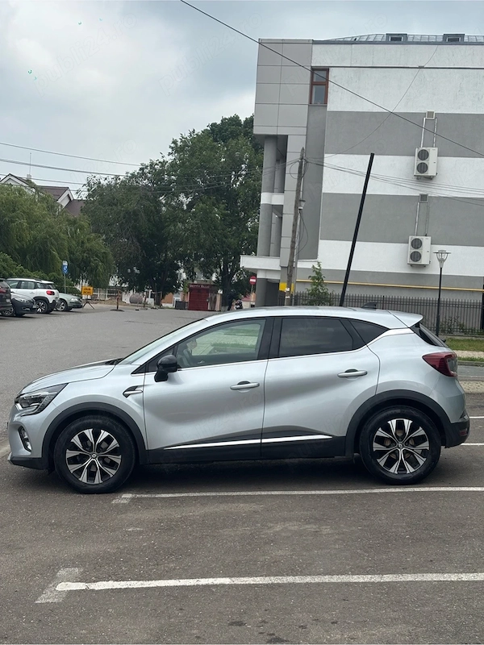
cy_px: 322
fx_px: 969
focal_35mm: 52
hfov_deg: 28.0
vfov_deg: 36.8
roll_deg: -4.5
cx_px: 242
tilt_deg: -0.1
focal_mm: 5.96
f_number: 1.6
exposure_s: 1/1783
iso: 32
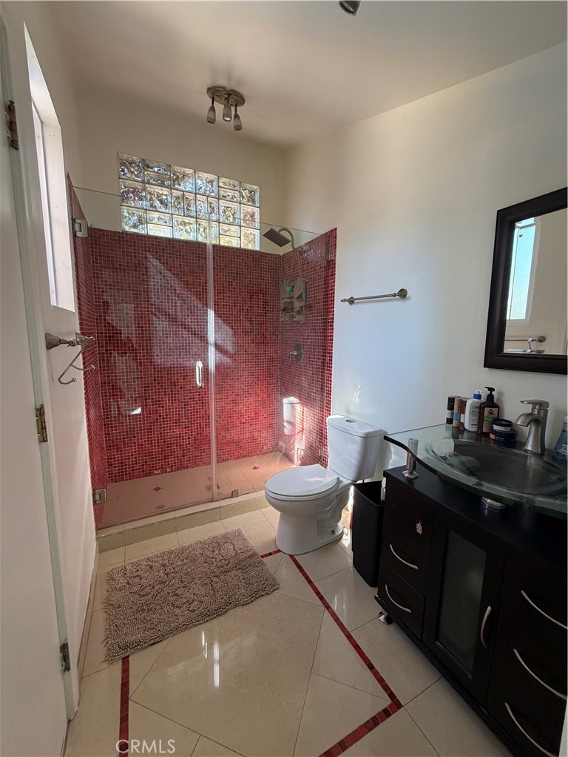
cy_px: 378
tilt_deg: -8.8
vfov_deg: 102.1
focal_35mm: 14
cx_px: 284
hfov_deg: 85.7
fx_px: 306
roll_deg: -1.9
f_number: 2.2
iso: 320
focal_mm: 2.22
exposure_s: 1/121
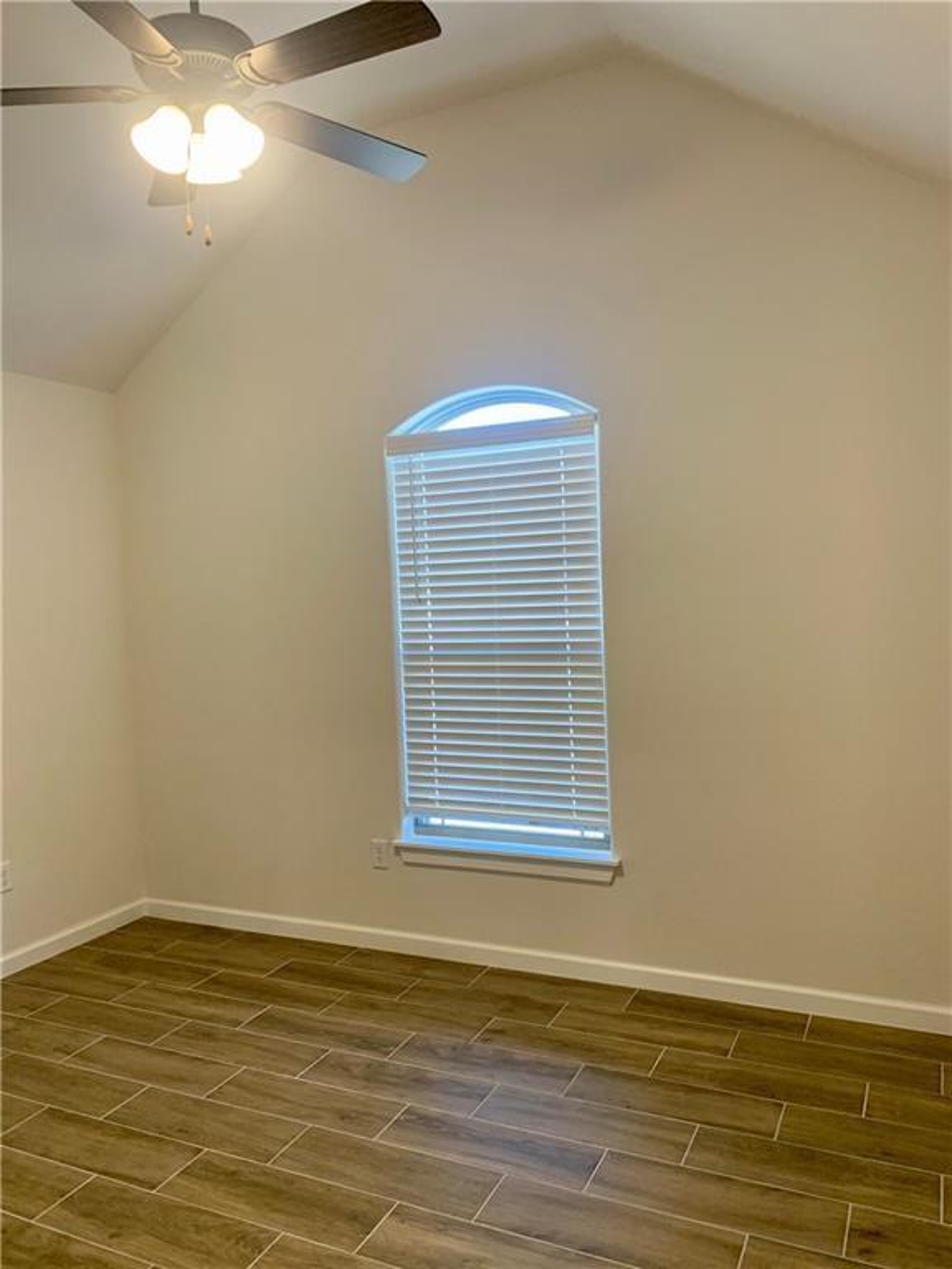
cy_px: 634
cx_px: 476
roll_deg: +2.7
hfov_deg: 53.1
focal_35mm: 26
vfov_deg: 67.3
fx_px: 953
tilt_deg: -2.0
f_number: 1.8
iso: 100
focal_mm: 4.25
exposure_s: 1/60
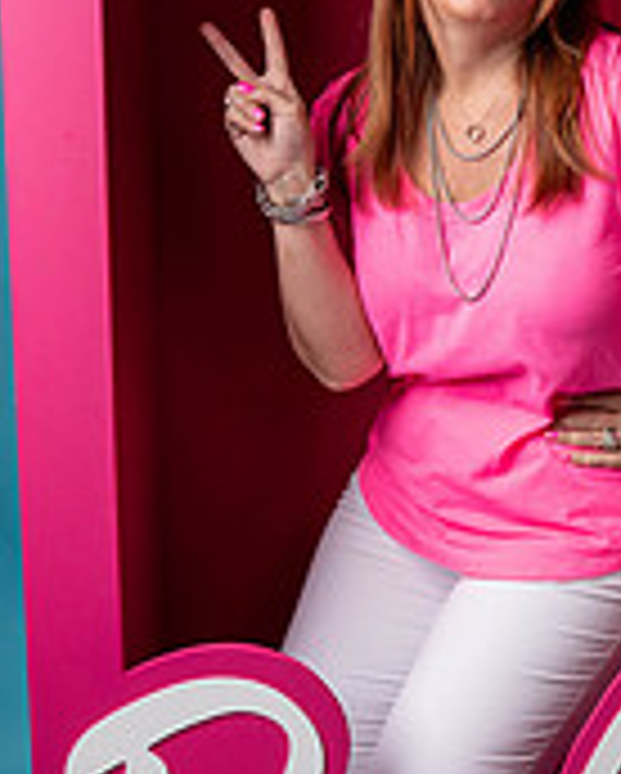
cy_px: 387
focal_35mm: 76
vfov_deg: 25.0
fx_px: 1743
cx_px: 513
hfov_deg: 19.9
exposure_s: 1/160
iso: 250
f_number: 5.6
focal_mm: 31
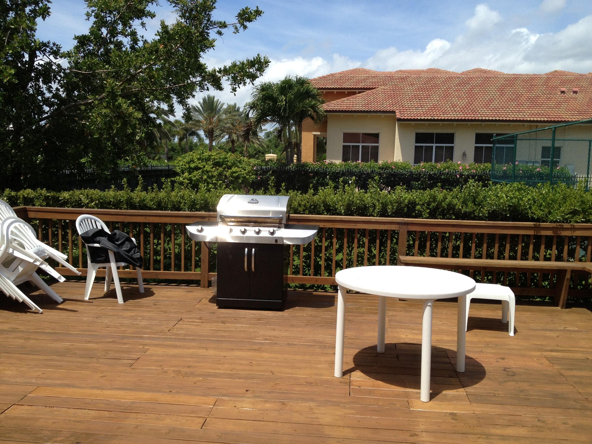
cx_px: 296
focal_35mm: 35
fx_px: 599
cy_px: 222
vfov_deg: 40.7
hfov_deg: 52.6
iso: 50
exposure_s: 1/876
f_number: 2.4
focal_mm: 4.28
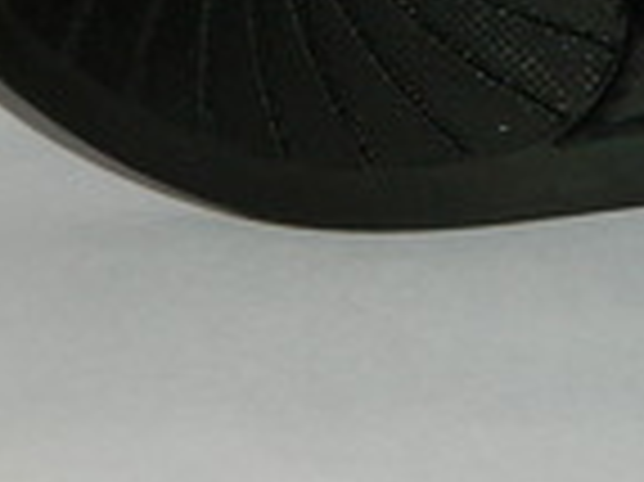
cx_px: 905
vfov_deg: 7.4
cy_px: 65
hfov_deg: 9.7
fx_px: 3699
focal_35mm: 199
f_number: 3.8
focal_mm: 10.2
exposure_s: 1/50
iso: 200
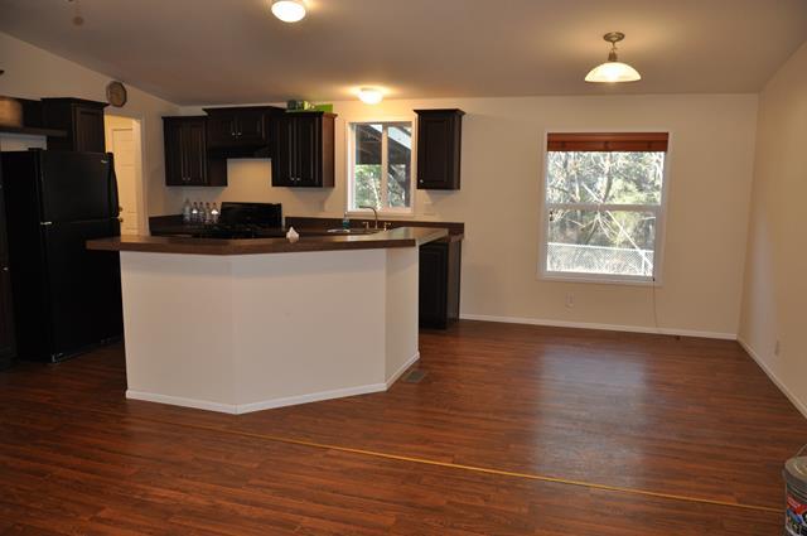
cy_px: 268
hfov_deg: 67.4
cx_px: 404
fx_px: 604
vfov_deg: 47.8
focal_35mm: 27
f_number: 3.5
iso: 450
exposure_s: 1/125
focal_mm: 18
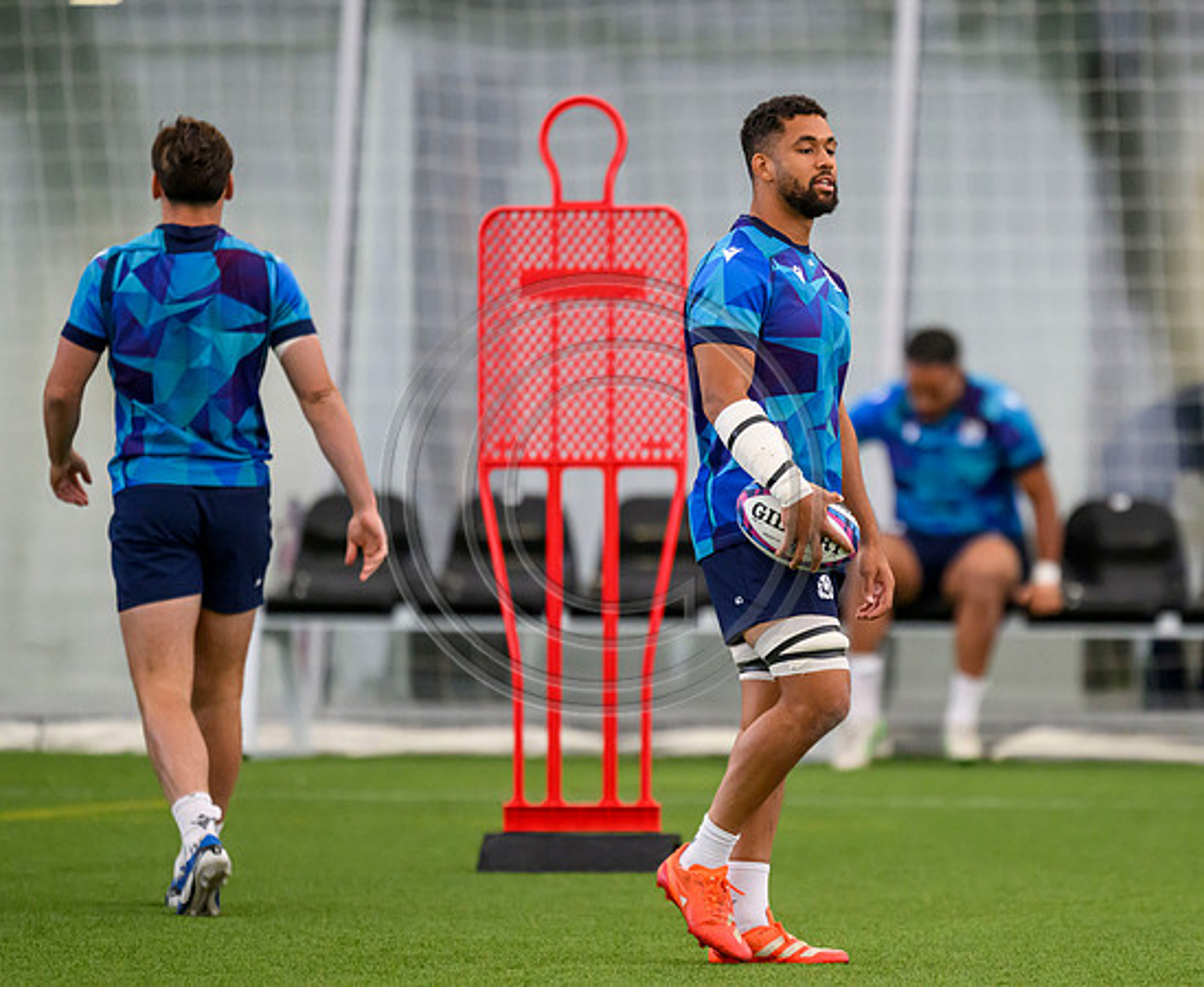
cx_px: 800
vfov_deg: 2.3
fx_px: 24892
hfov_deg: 2.8
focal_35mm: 692
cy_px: 453
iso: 5000
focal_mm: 560
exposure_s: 1/1000
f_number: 4
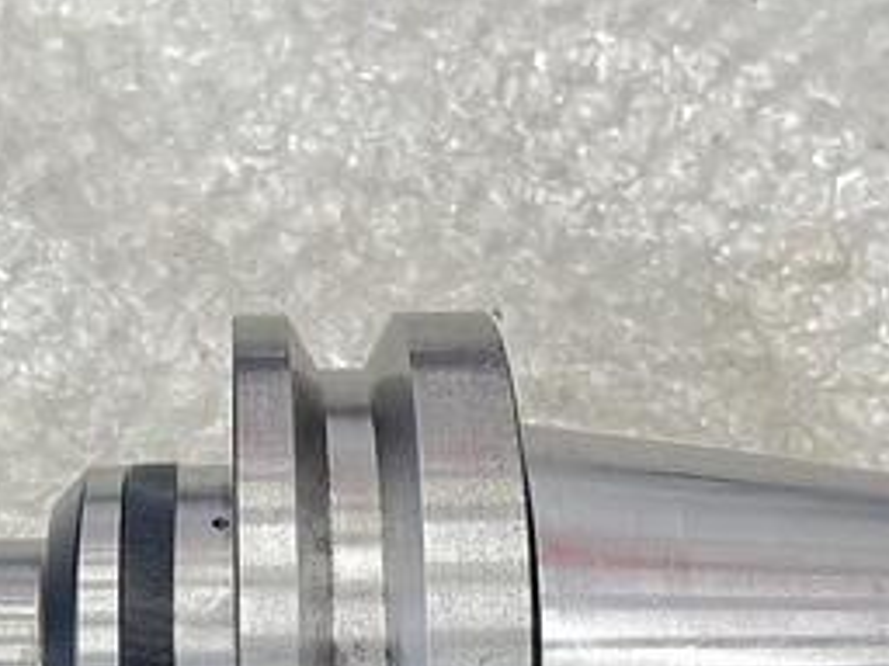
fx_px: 1669
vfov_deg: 21.6
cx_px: 313
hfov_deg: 29.7
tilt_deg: -66.7
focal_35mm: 65
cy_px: 704
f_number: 1.5
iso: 250
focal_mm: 5.7
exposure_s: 1/60
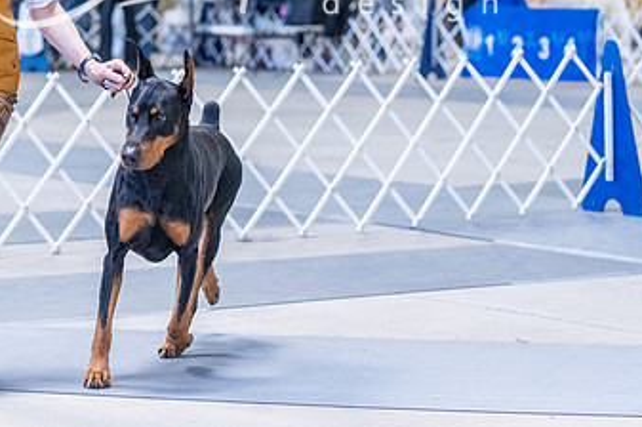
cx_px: 261
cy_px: 62
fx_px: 2886
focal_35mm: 162
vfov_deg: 8.4
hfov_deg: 12.7
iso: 6400
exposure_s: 1/400
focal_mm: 94
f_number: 4
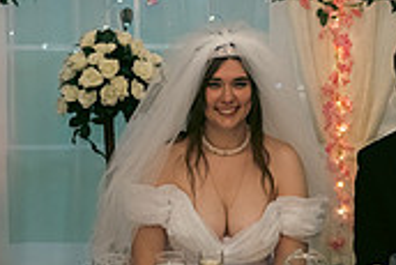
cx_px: 228
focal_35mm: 108
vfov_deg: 12.7
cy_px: 68
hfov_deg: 18.9
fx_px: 1189
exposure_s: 1/160
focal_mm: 32
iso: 800
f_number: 3.5
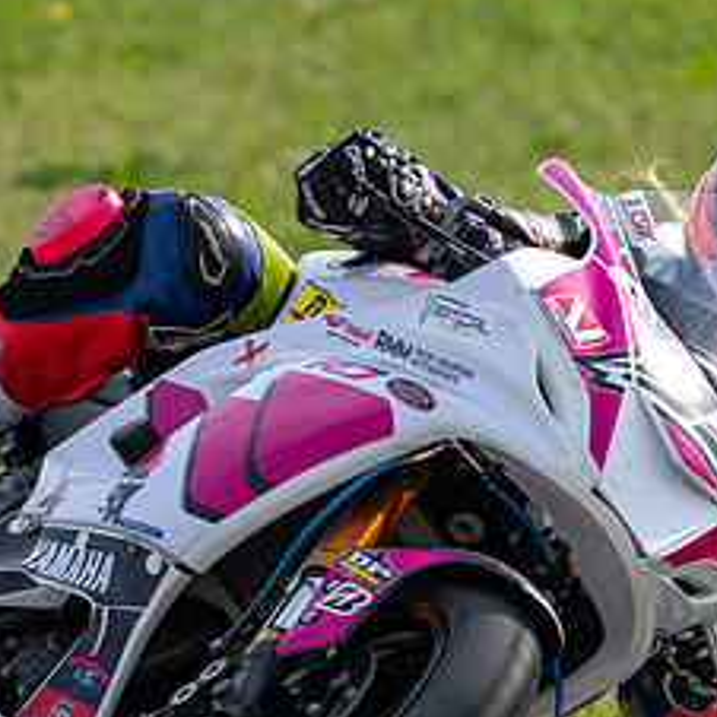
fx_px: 35057
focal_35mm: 1496
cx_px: 414
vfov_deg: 1.2
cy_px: 393
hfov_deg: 1.2
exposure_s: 1/1250
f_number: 10
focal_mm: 600
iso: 640
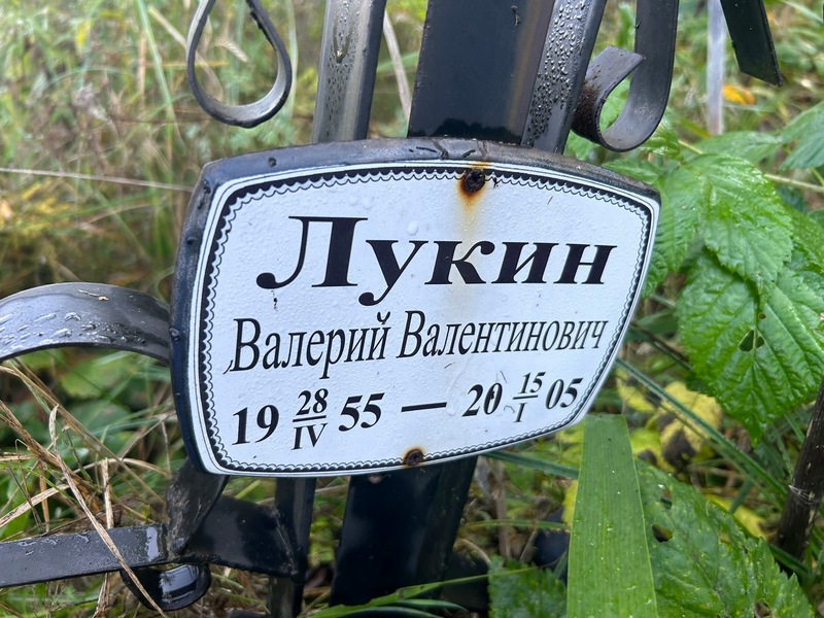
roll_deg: +3.7
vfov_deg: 53.1
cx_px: 412
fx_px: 619
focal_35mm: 26
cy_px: 309
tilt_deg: -30.0
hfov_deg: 67.3
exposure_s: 1/156
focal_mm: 5.7
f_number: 1.5
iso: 40
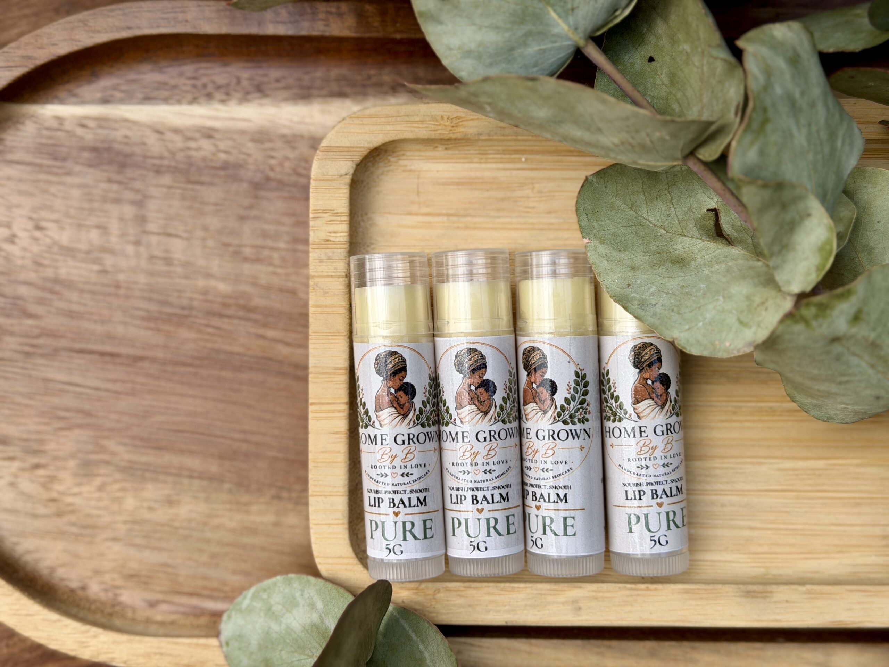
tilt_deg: -87.0
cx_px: 444
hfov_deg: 39.7
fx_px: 1233
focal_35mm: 48
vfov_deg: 30.3
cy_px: 334
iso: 64
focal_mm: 6.76
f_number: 1.78
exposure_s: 1/1575
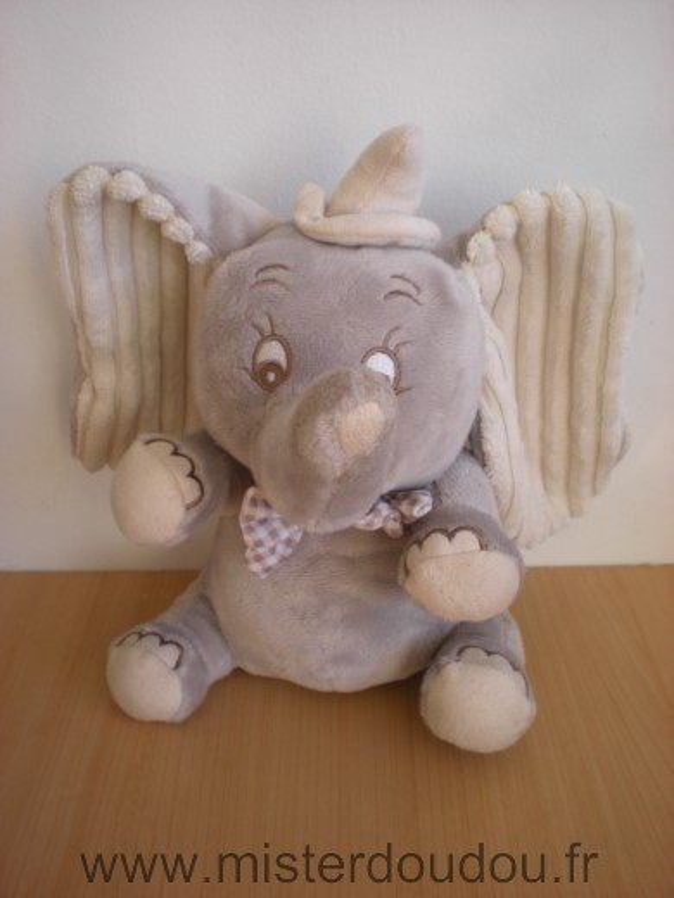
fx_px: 987
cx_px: 337
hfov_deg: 37.7
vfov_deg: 49.0
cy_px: 449
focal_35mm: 38
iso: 87
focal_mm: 6.3
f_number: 3.1
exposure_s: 1/61.5
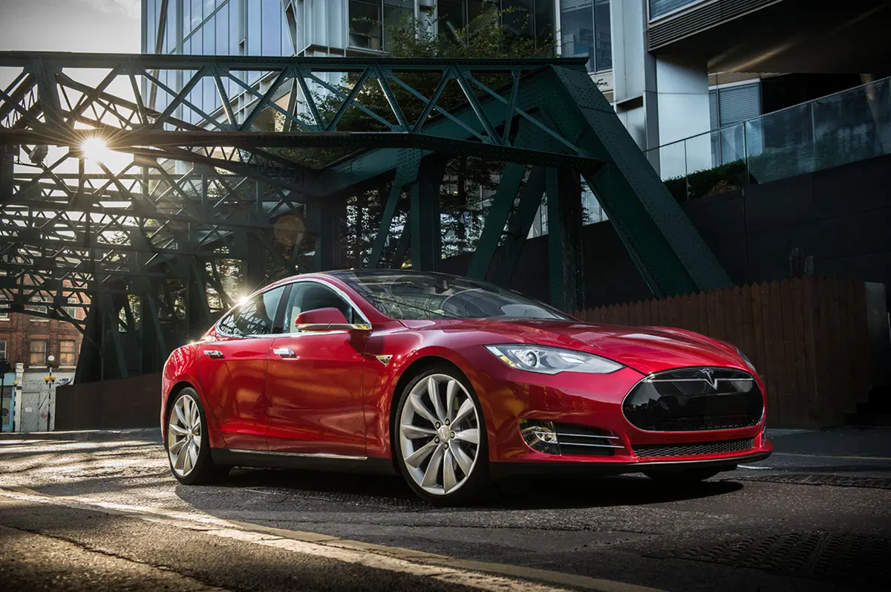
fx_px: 989
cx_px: 446
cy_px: 296
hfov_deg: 48.5
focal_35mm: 40
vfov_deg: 33.3
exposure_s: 1/50
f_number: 9
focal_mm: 40
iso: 400
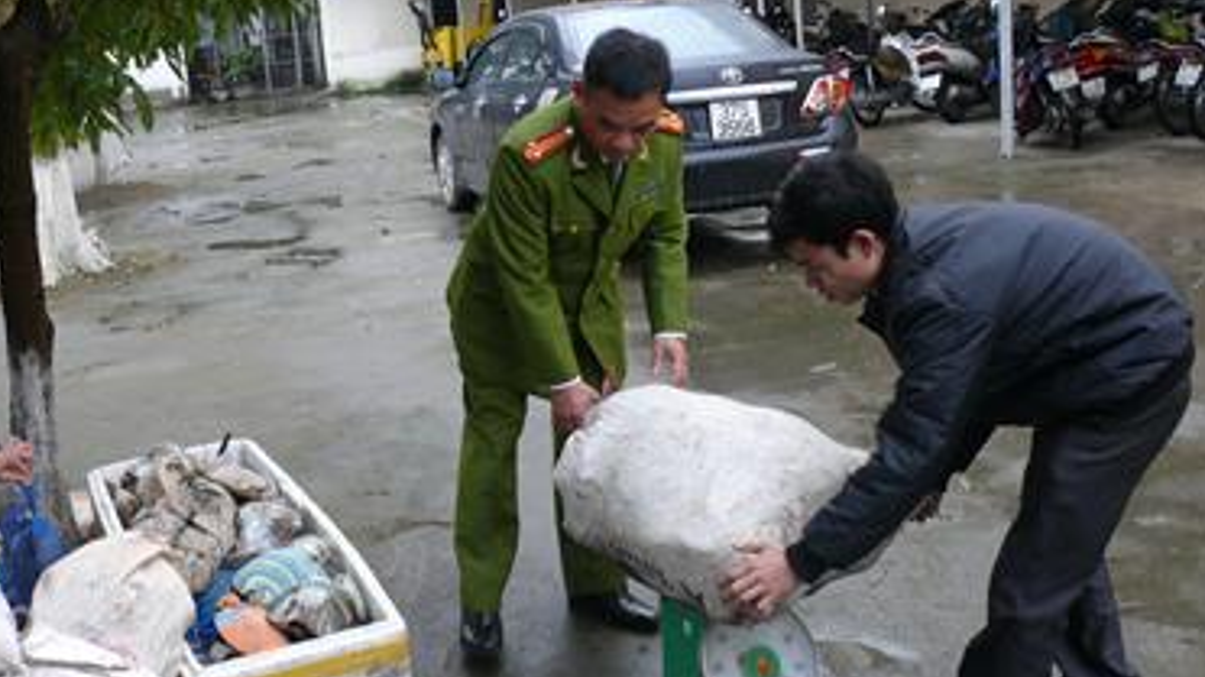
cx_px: 577
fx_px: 1310
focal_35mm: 41
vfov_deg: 29.0
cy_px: 360
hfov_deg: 49.4
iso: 100
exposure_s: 1/80
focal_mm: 7.4
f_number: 2.8
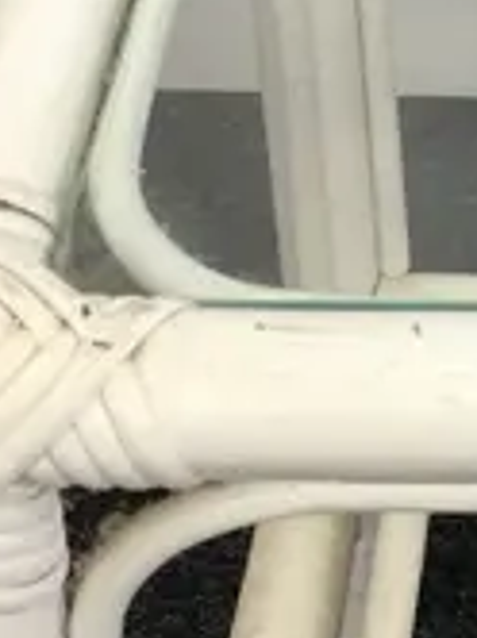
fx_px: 3297
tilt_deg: -40.8
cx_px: 946
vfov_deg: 11.1
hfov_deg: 7.9
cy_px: 361
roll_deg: -2.0
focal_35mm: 179
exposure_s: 1/17
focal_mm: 4.15
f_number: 2.2
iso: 40
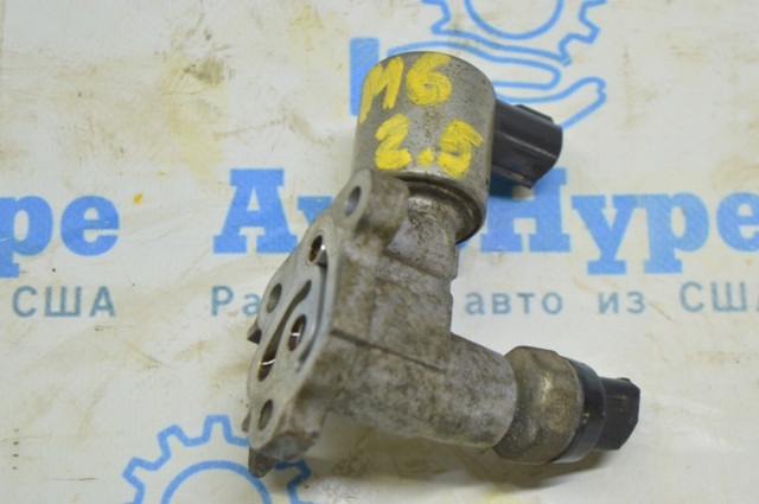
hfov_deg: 24.6
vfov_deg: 16.5
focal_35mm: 82
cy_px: 252
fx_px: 1737
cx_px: 380
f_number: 5.6
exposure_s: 1/20
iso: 400
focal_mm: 55
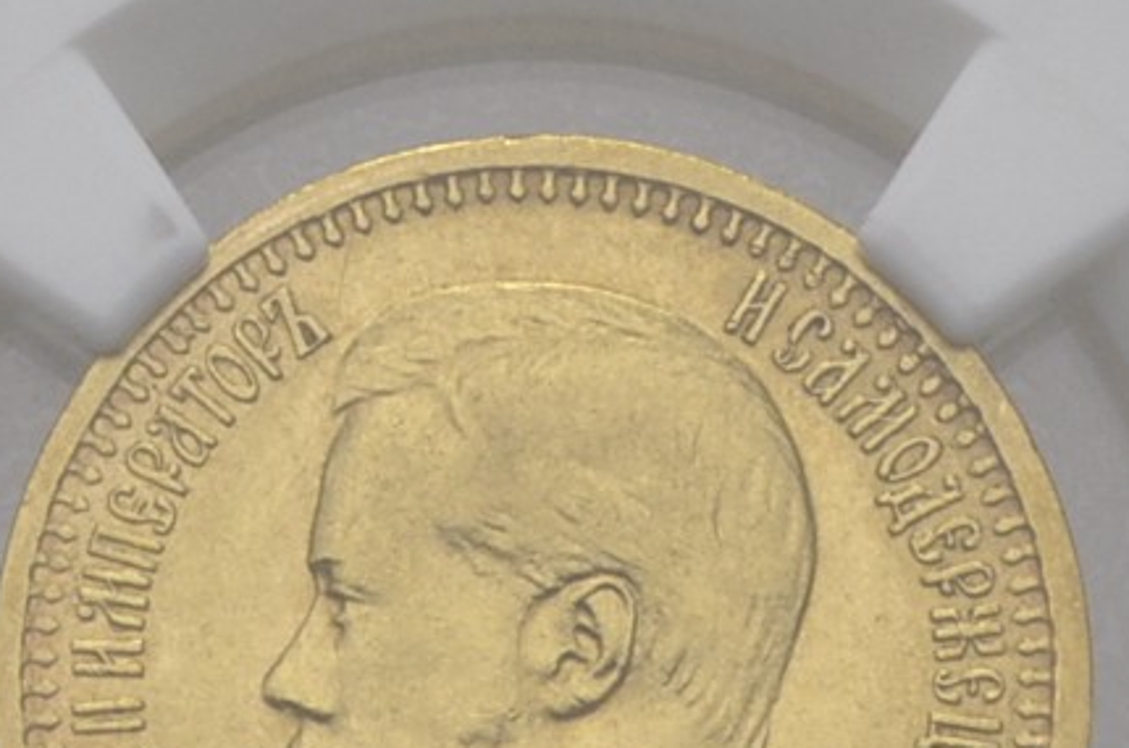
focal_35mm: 301
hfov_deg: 6.9
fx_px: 9418
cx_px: 533
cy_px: -13
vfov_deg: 4.5
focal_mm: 35
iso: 400
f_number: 14
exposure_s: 1/250
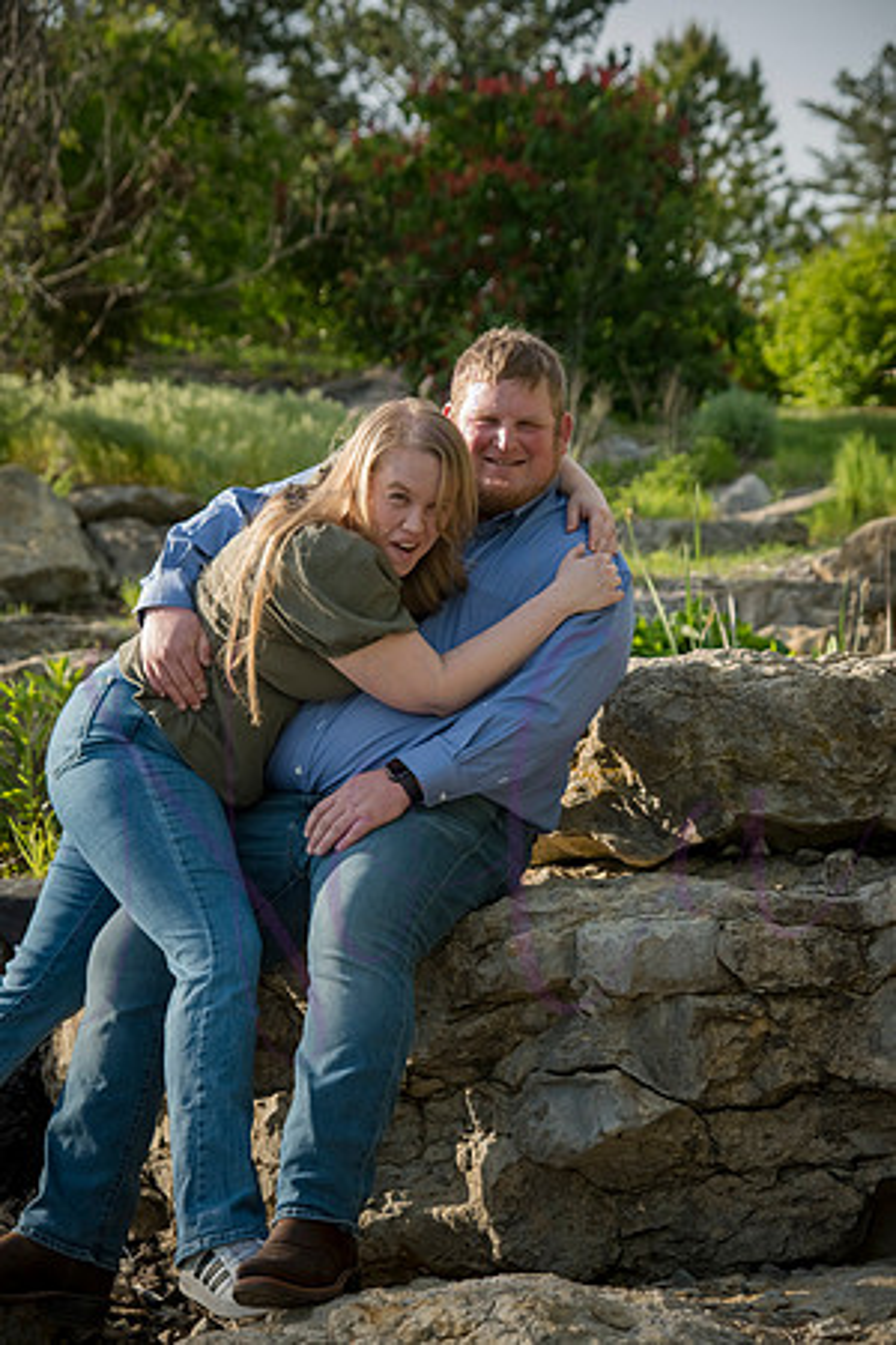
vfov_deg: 23.9
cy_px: 672
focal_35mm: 85
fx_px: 3173
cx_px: 448
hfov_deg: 16.1
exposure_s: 1/800
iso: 800
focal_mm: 85
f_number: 5.6
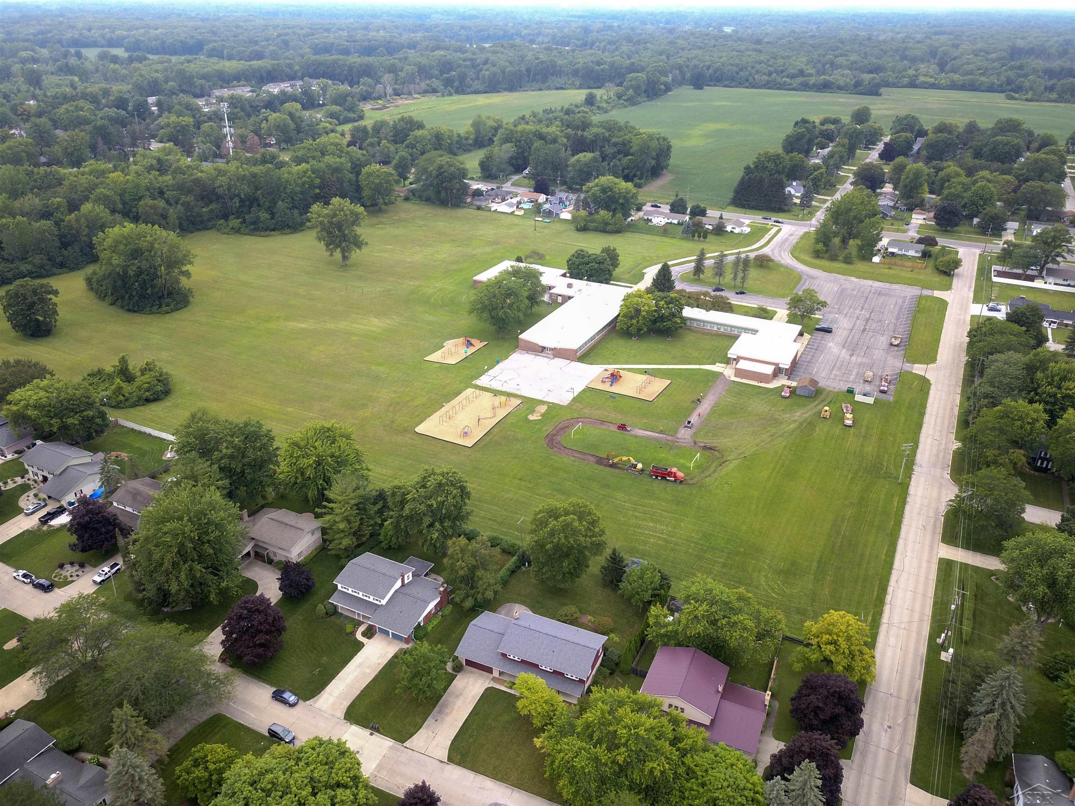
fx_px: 807
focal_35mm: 26
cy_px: 403
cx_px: 538
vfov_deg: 53.1
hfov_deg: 67.3
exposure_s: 1/160
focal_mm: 4.73
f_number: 2.2
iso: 100
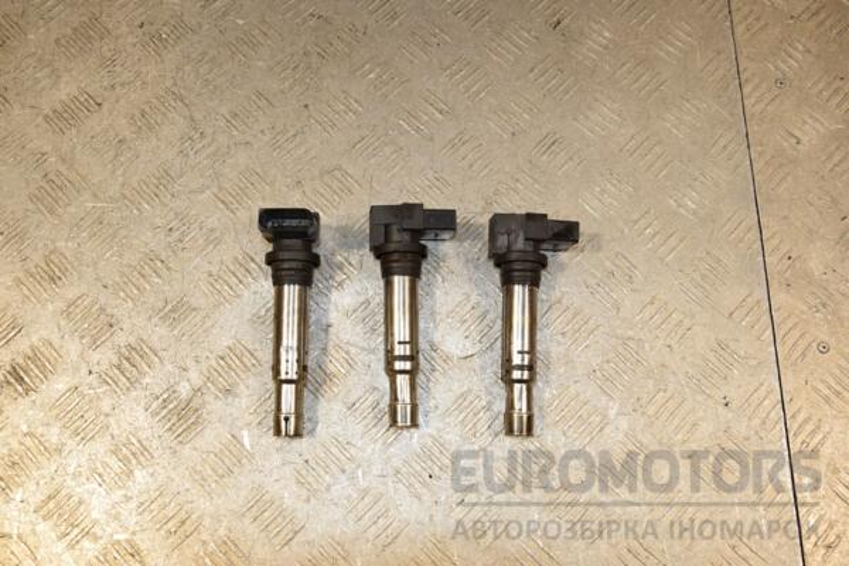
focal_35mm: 33
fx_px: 778
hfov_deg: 57.2
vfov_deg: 40.0
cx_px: 424
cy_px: 283
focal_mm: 22
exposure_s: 1/200
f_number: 8
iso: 800
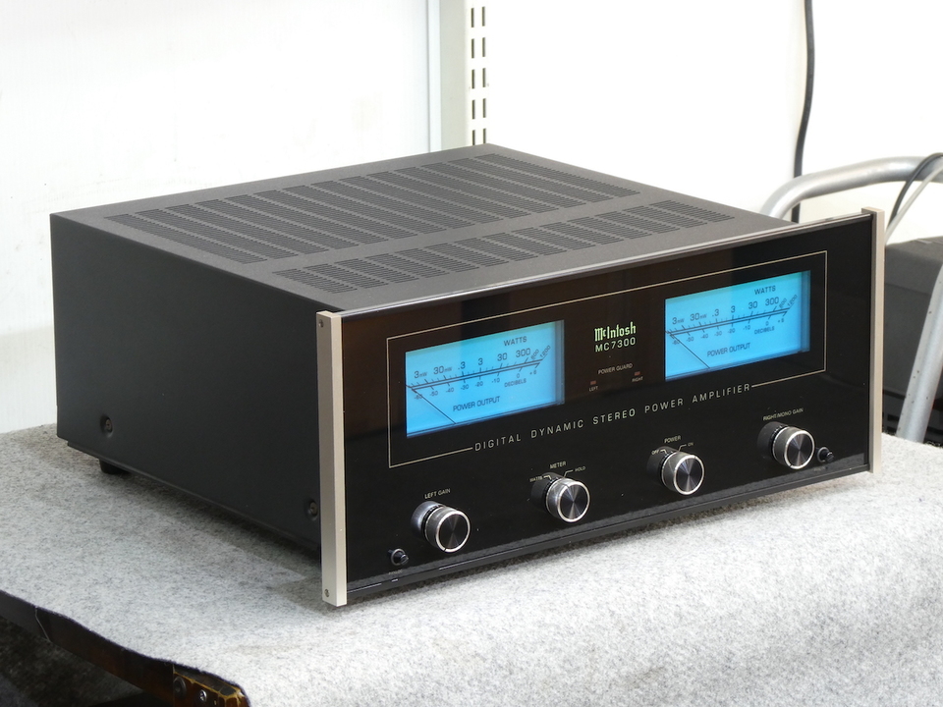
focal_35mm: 135
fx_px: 3678
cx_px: 472
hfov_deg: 14.6
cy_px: 354
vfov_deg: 11.0
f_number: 5.3
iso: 200
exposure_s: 1/6
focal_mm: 24.2
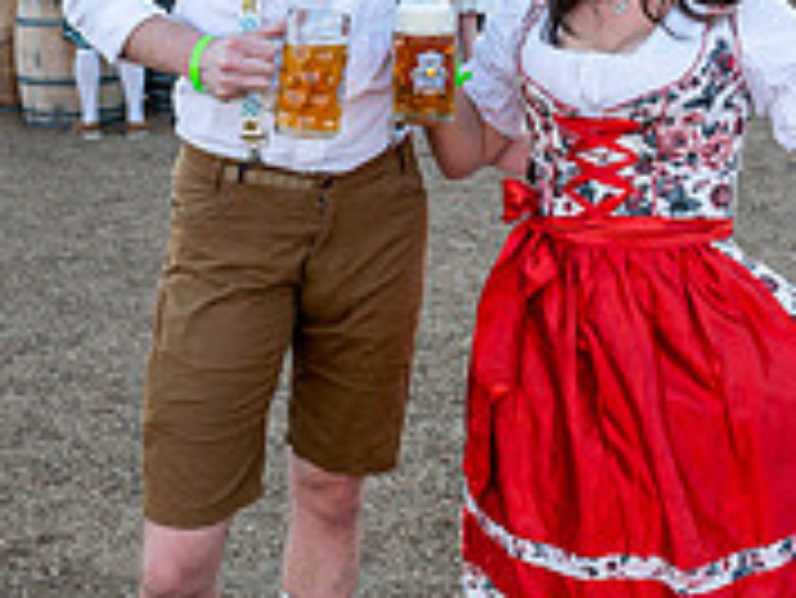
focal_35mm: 71
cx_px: 436
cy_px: 67
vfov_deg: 20.4
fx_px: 1634
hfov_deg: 27.4
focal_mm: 29
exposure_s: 1/1250
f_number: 4
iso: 640
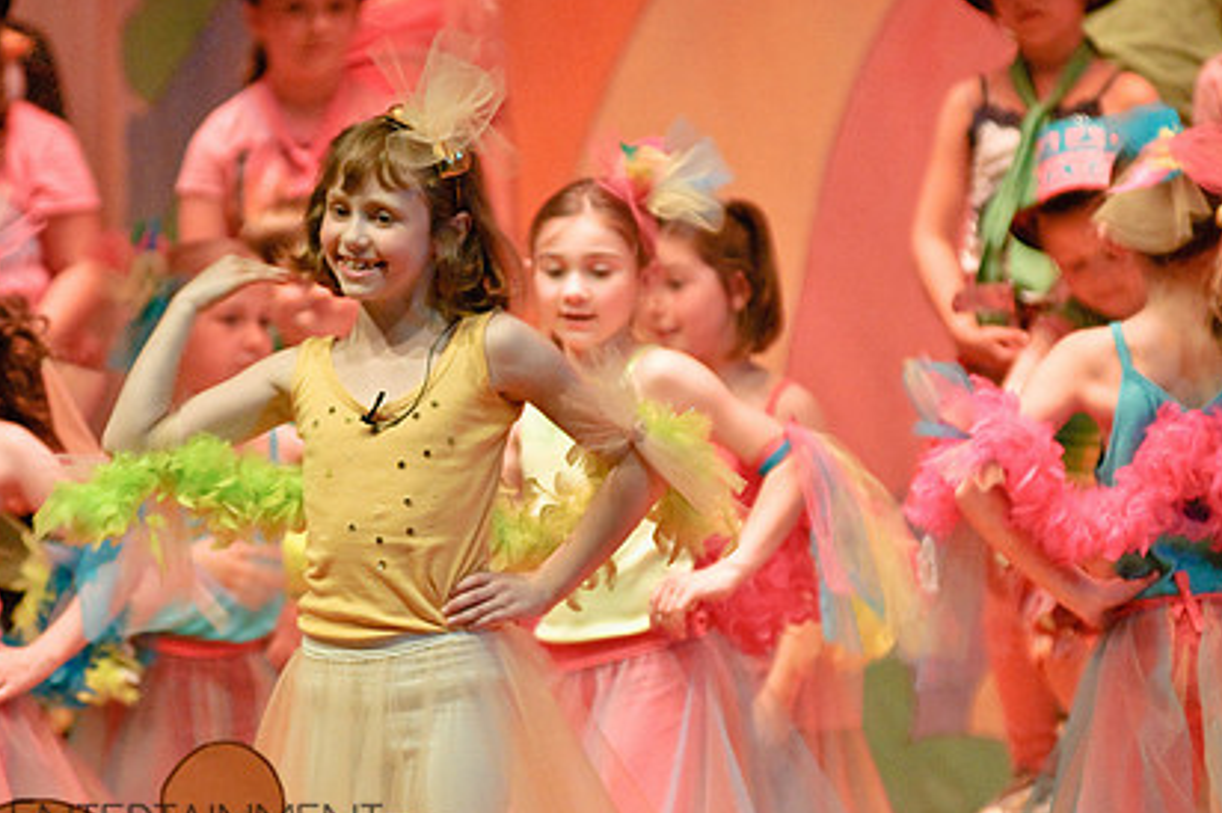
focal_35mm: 422
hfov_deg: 4.9
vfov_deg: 3.3
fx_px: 14313
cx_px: 534
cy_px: 375
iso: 4500
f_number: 2.8
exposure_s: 1/125
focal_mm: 200
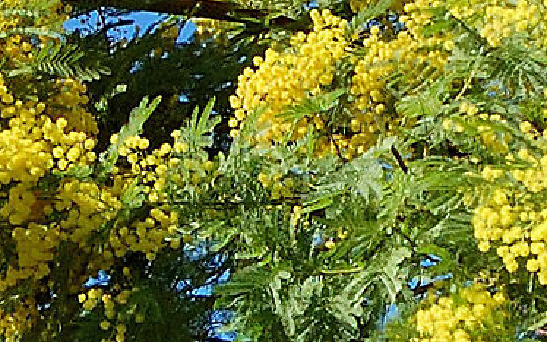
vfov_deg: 5.7
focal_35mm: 225
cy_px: -297
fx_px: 3359
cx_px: 800
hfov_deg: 9.1
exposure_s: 1/320
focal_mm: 23
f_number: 9
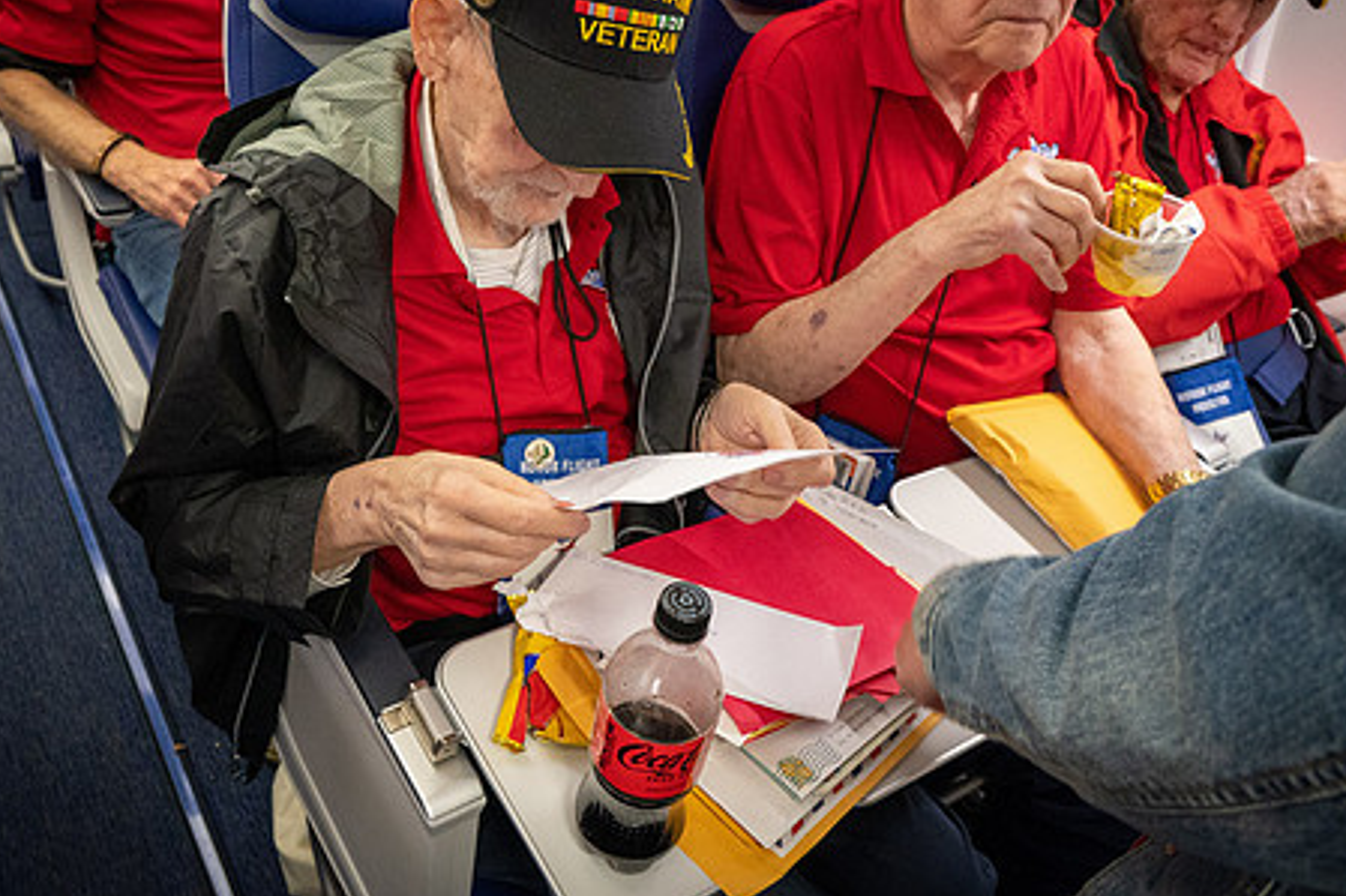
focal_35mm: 31
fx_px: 1159
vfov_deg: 42.0
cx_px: 630
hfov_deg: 60.3
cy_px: 333
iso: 10000
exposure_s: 1/60
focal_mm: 24
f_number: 6.3
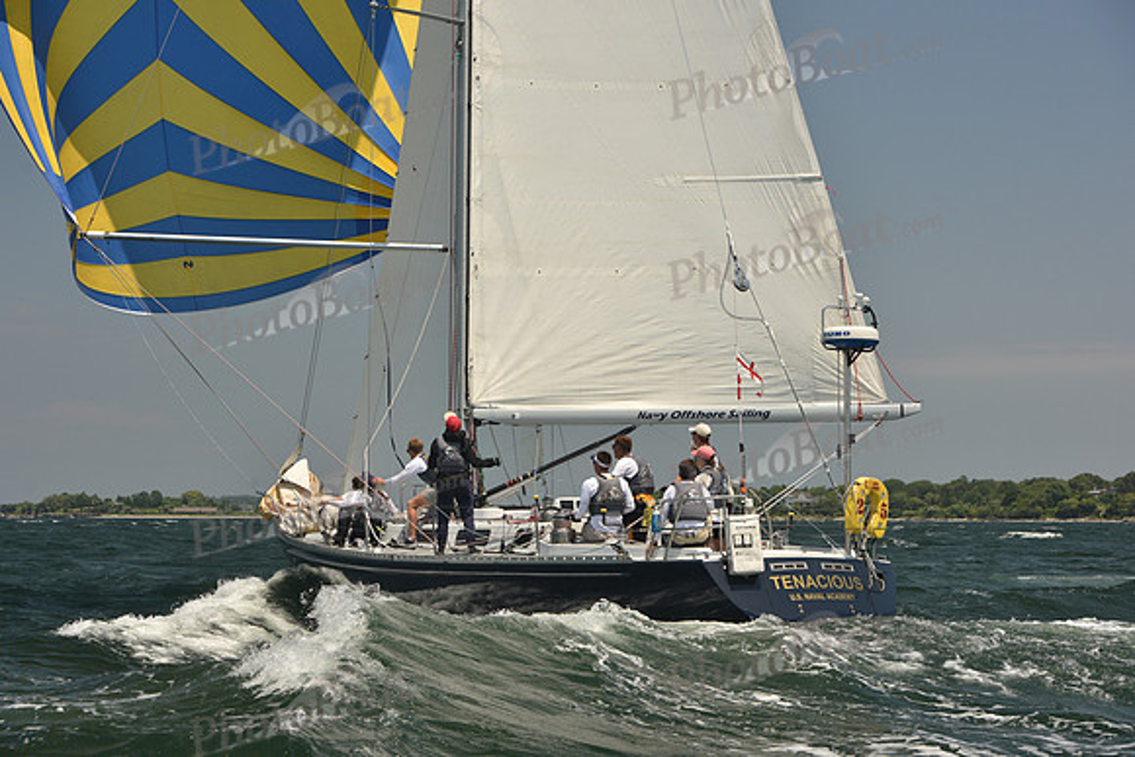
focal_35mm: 70
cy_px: 378
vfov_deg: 19.5
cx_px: 568
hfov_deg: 28.8
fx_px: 2207
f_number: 7.1
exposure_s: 1/640
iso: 250
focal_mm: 70
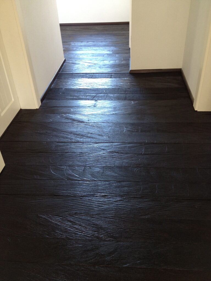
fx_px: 284
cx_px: 106
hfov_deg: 40.7
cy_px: 140
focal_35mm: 35
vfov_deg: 52.6
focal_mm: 4.28
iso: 160
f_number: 2.4
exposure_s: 1/20
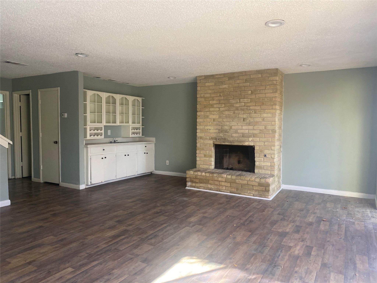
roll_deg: -0.9
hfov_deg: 67.3
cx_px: 188
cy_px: 142
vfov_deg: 53.1
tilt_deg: -3.3
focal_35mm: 26
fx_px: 283
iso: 125
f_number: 1.8
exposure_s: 1/108
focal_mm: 4.25
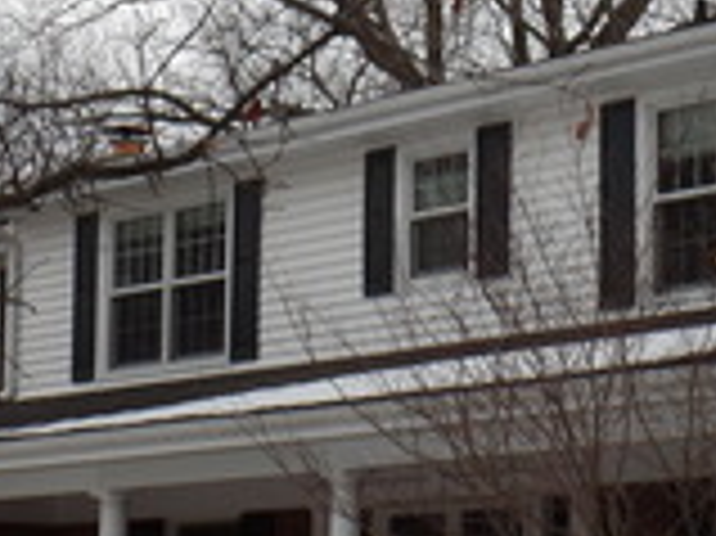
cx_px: 513
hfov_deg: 14.0
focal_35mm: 141
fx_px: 2914
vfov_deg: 10.5
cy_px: 302
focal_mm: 6.2
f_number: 3.4
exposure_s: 1/500
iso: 80
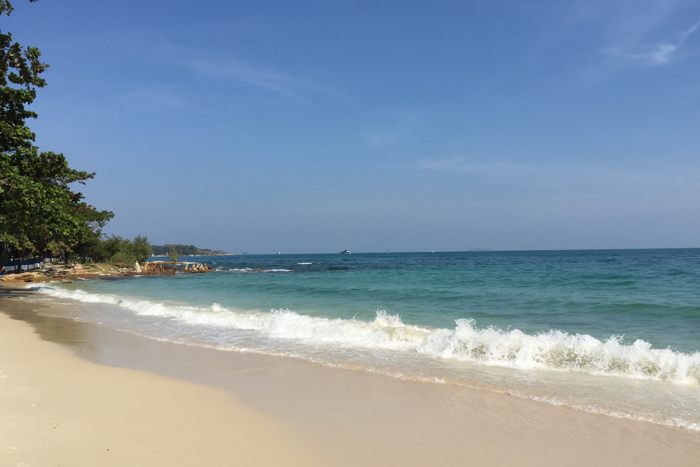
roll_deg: +0.0
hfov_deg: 60.3
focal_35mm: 31
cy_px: 254
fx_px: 603
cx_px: 341
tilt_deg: -0.3
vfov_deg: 42.3
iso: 32
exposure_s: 1/3300
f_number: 2.2
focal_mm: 4.15
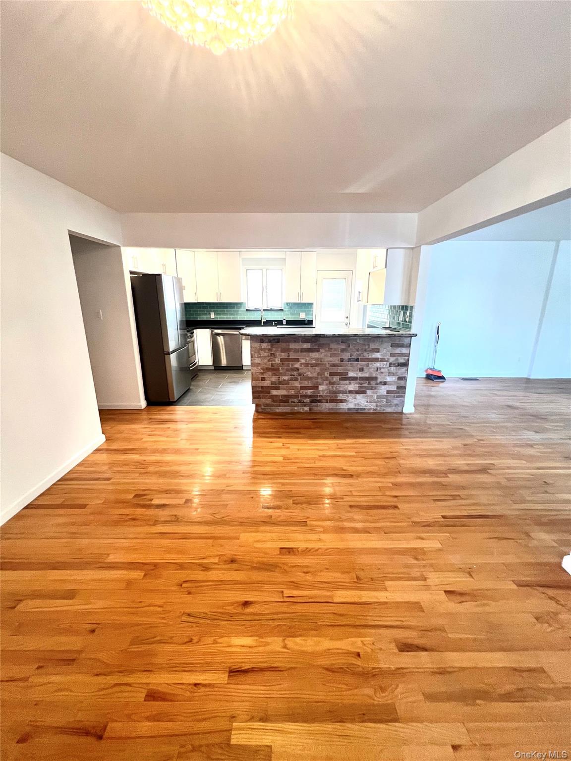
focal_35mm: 13
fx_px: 286
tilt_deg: -14.6
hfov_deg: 89.9
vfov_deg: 106.2
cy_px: 380
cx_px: 286
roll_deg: -0.3
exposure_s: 1/120
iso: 250
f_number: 1.8
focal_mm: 1.57
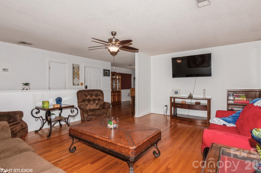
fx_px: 127
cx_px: 135
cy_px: 83
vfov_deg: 68.6
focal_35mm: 18
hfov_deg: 91.5
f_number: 8
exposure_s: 1/60
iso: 200
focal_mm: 11
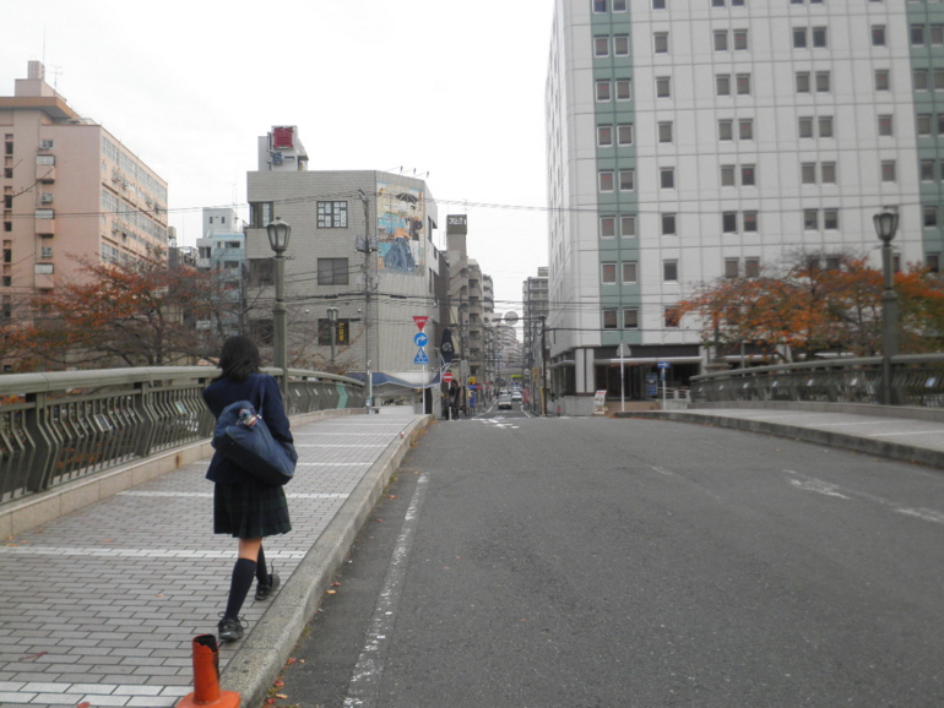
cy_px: 345
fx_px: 737
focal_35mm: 27
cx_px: 460
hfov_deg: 65.3
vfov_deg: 51.4
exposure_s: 1/320
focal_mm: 4.7
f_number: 2.8
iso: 64
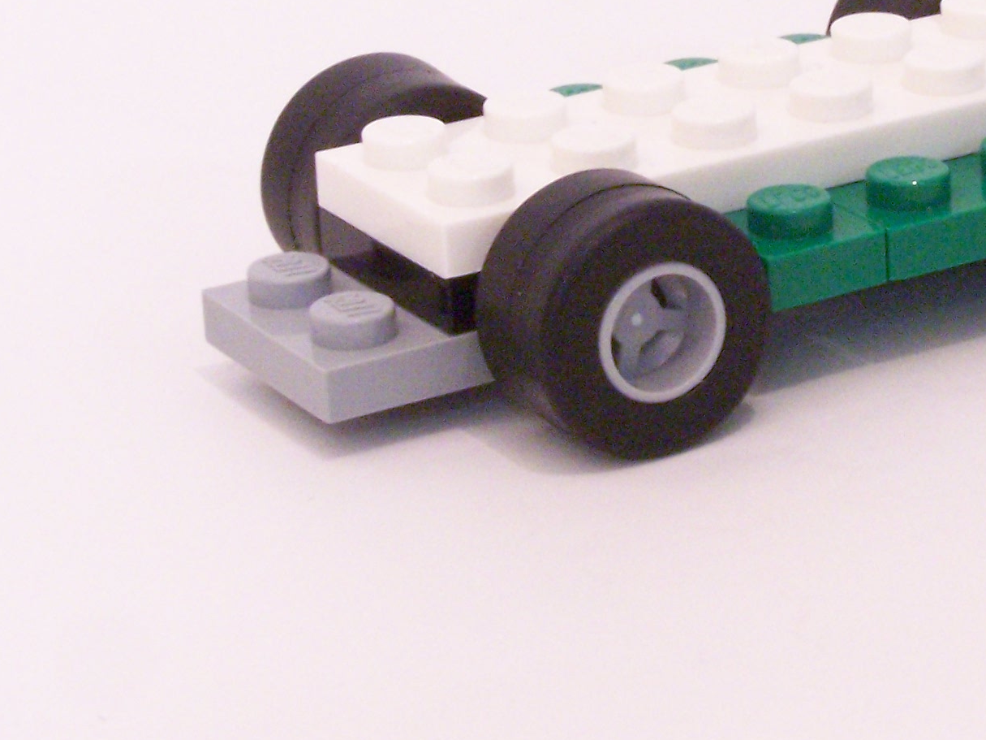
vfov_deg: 9.3
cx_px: 835
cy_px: 53
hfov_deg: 12.4
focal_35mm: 159
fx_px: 4528
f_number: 8
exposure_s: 1/3
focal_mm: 12.4
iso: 400
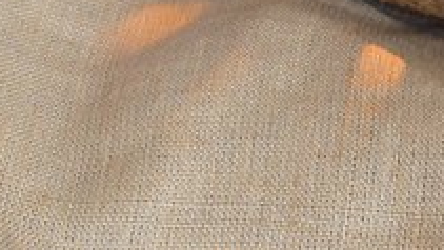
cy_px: -308
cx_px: 513
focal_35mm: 250
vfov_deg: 4.8
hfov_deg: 8.5
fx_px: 2945
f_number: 8
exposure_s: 1/30
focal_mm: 42
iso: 800
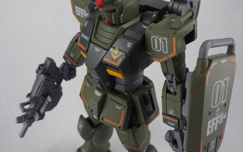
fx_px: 212
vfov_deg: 39.3
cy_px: 61
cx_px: 122
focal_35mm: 32
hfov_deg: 59.7
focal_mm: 4.1
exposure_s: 1/80
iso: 125
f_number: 3.3
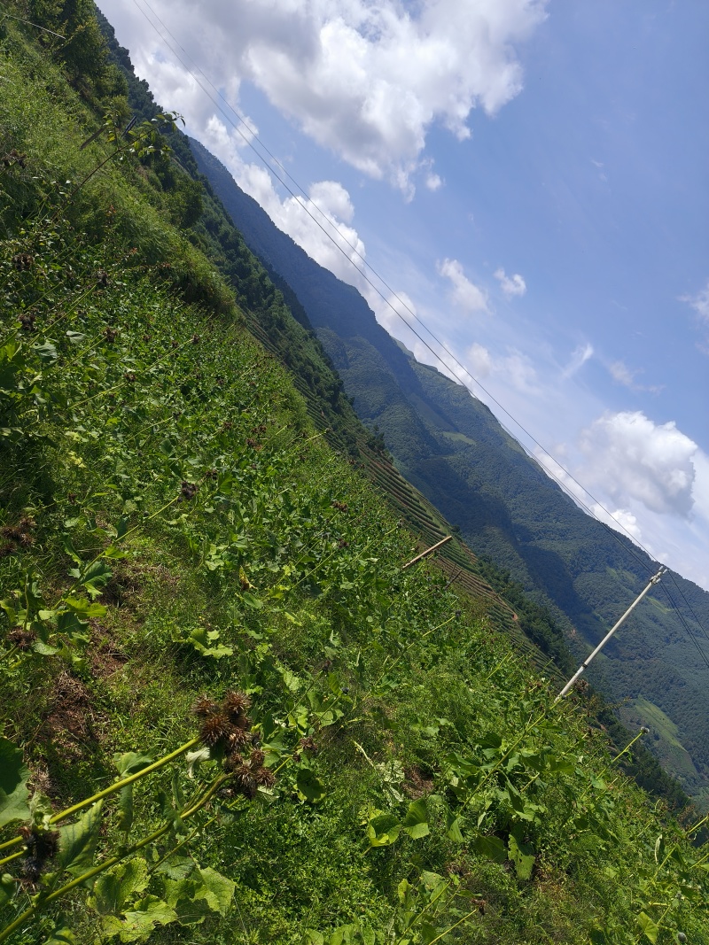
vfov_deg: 67.3
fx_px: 710
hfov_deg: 53.1
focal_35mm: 26
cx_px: 354
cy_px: 472
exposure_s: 1/4443
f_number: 1.8
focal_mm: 4.84
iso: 100
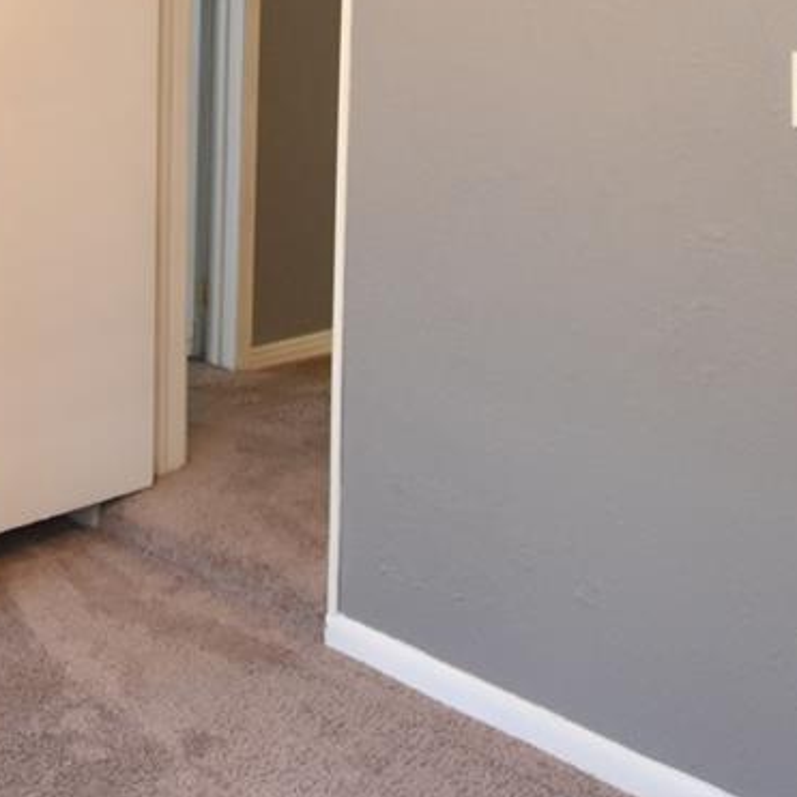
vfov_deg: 28.9
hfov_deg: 30.6
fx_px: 1433
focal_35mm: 55
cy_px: -15
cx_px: 211
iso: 800
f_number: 4
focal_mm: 10
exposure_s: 1/60
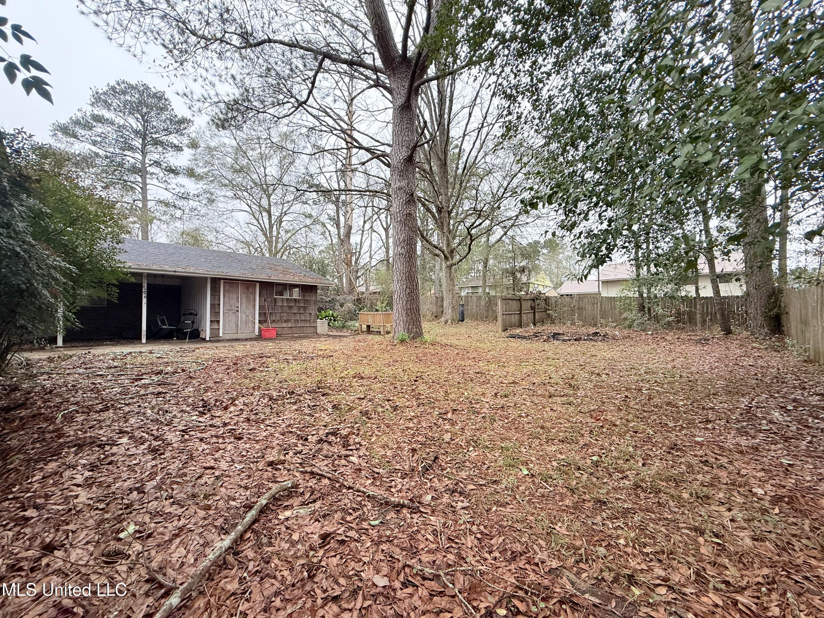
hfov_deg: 102.1
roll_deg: +0.1
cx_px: 412
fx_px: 333
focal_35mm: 14
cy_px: 309
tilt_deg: +2.2
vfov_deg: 85.7
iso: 64
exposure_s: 1/282
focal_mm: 2.22
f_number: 2.2
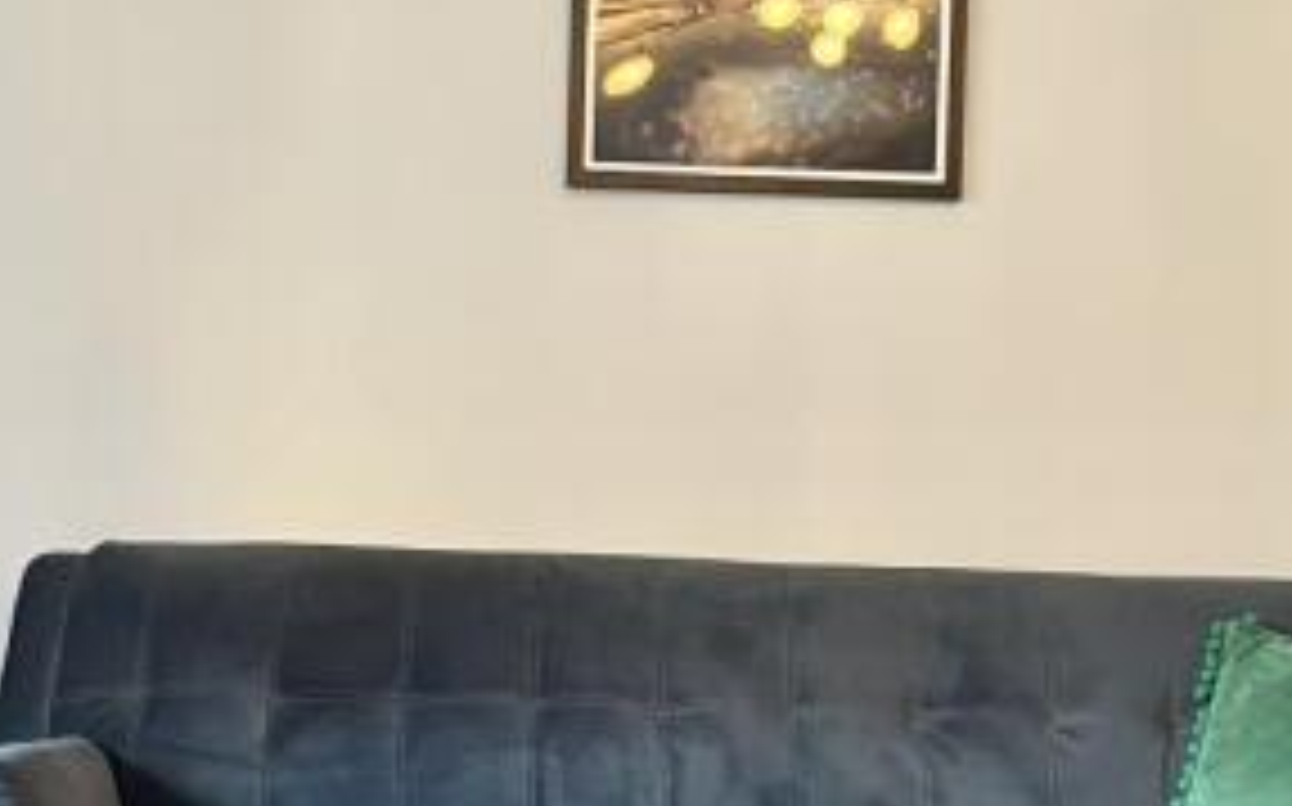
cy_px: 529
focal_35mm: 56
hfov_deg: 36.2
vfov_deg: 23.0
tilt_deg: +1.9
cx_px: 768
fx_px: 1971
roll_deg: -1.8
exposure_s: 1/50
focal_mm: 5.7
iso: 200
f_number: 1.5
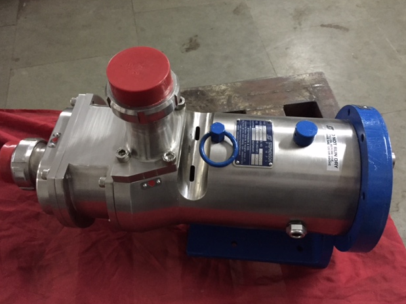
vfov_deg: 46.8
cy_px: 148
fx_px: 352
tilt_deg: -54.9
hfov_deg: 60.0
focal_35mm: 30
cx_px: 206
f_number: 2.2
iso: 500
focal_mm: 4.15
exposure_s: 1/17
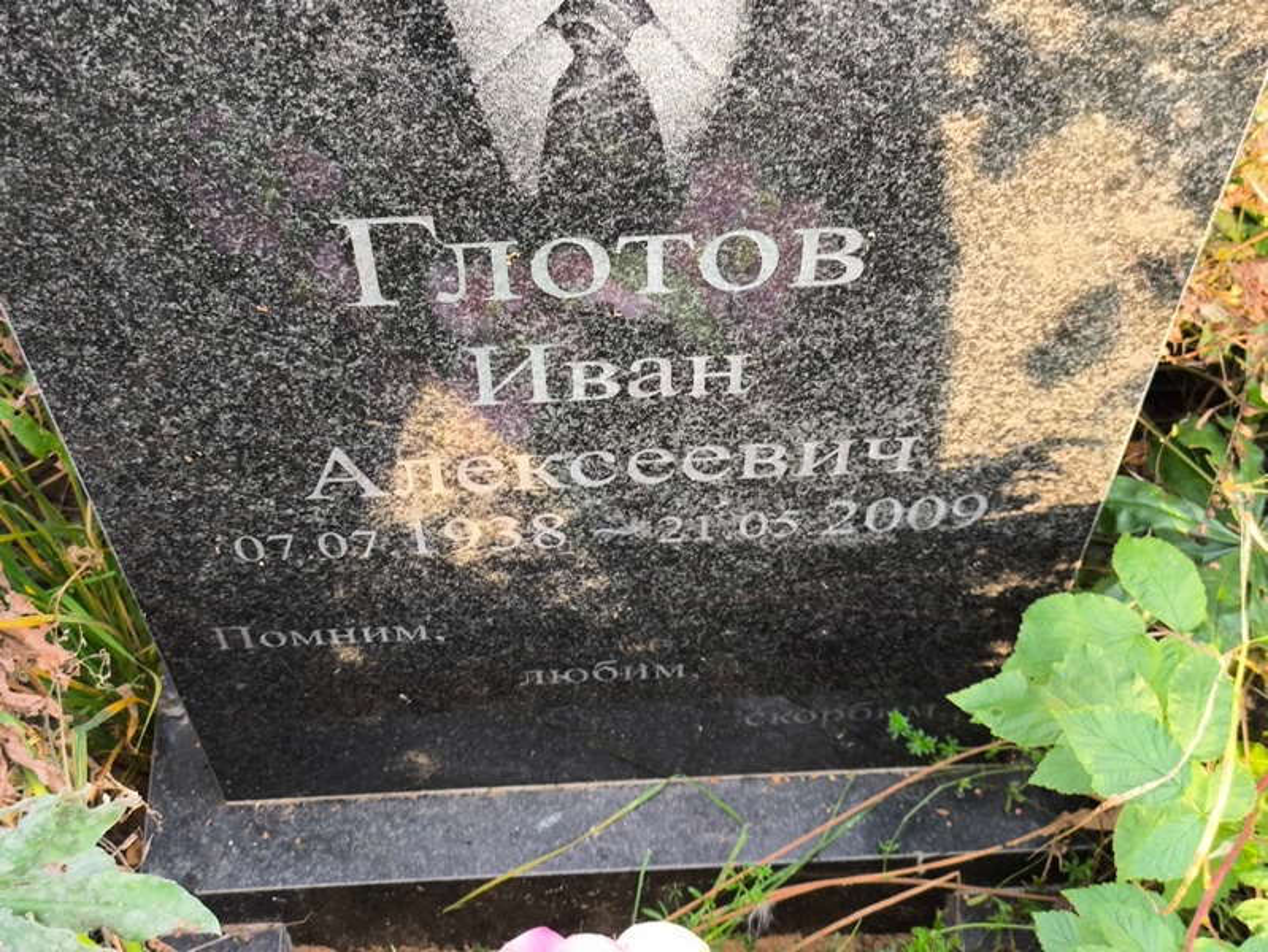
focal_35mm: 50
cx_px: 634
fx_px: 1832
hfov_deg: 38.2
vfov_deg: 29.1
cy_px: 476
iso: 100
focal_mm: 4.71
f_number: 1.7
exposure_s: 1/50
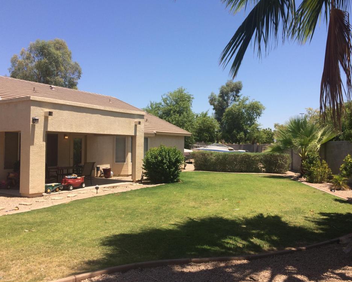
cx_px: 186
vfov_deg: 47.1
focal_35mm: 31
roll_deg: +1.2
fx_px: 323
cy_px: 143
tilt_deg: +0.5
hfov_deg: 57.1
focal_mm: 4.15
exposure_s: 1/1709
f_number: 2.2
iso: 32
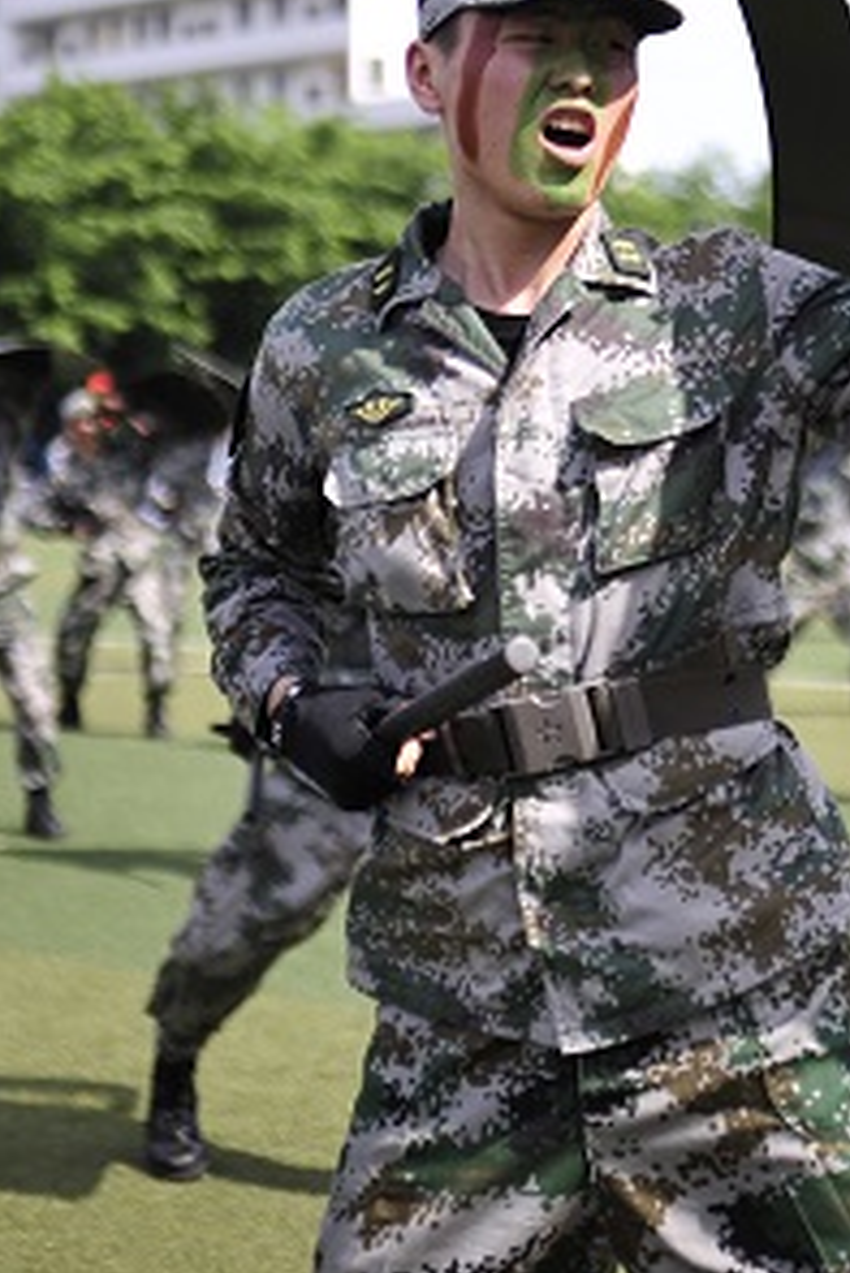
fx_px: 2936
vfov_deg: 24.2
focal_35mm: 83
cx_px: 708
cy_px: 317
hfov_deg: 16.3
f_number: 1.4
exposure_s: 1/8000
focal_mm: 35
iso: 200
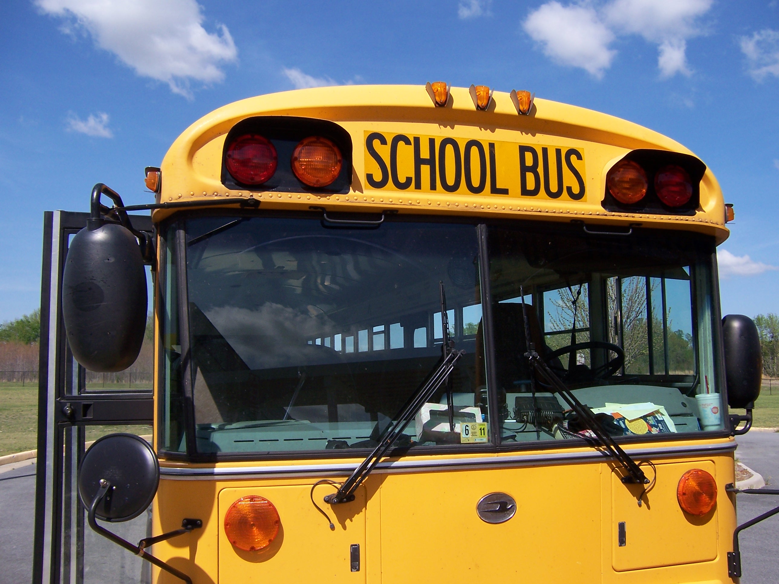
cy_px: 292
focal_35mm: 33
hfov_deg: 55.4
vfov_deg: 42.9
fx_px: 743
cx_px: 390
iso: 80
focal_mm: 5.5
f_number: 4
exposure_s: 1/750
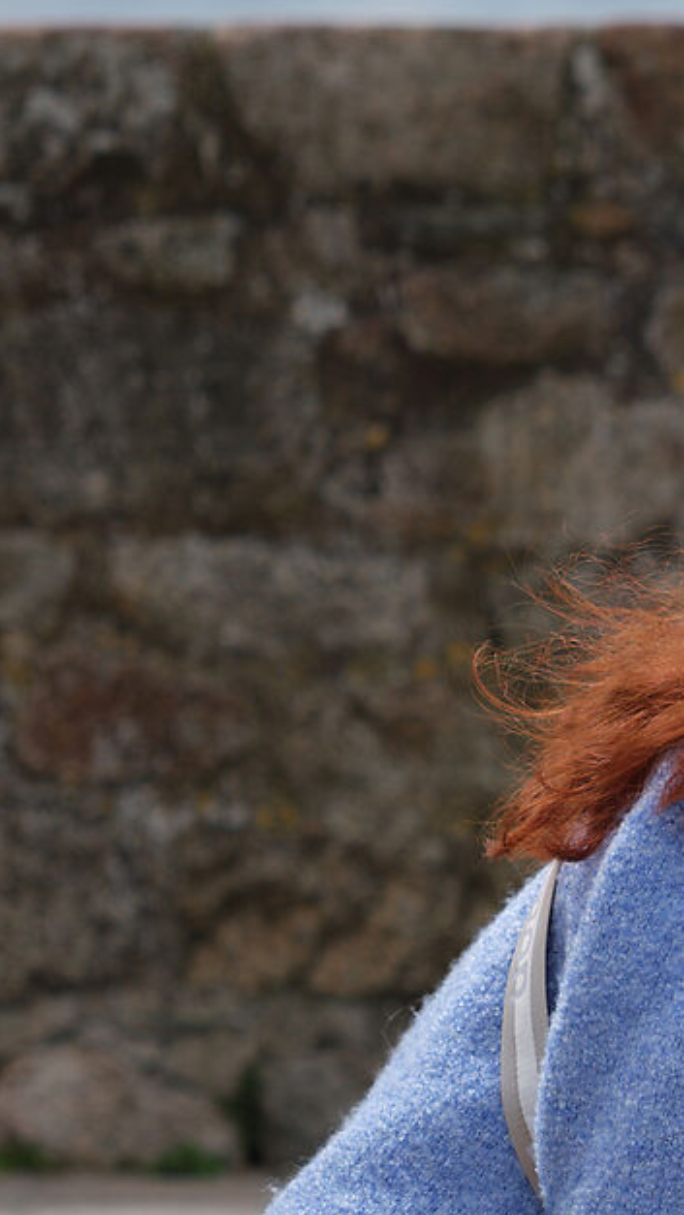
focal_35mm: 346
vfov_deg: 6.2
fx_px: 11149
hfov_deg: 3.5
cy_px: 1013
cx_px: 1480
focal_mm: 105.5
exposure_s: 1/320
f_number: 5.6
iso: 100
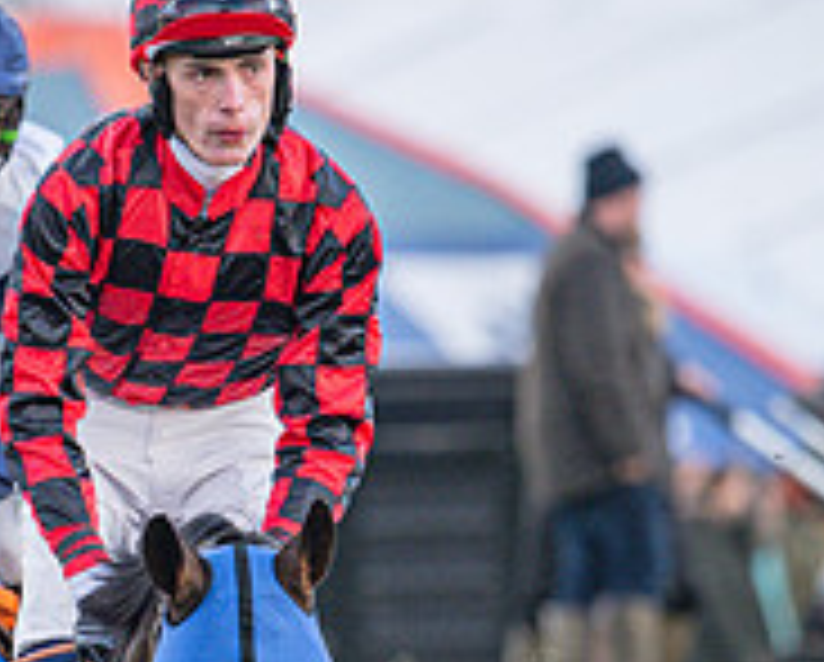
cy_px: 481
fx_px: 41525
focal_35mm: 1700
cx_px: -14
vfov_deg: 0.9
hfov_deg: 1.1
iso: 800
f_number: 5
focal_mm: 400
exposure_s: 1/1250
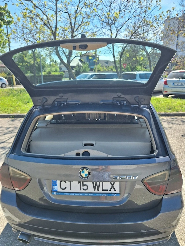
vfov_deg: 73.9
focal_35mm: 23
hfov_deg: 58.9
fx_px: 164
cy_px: 123
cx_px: 92
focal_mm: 5.54
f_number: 1.8
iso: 40
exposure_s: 1/1429
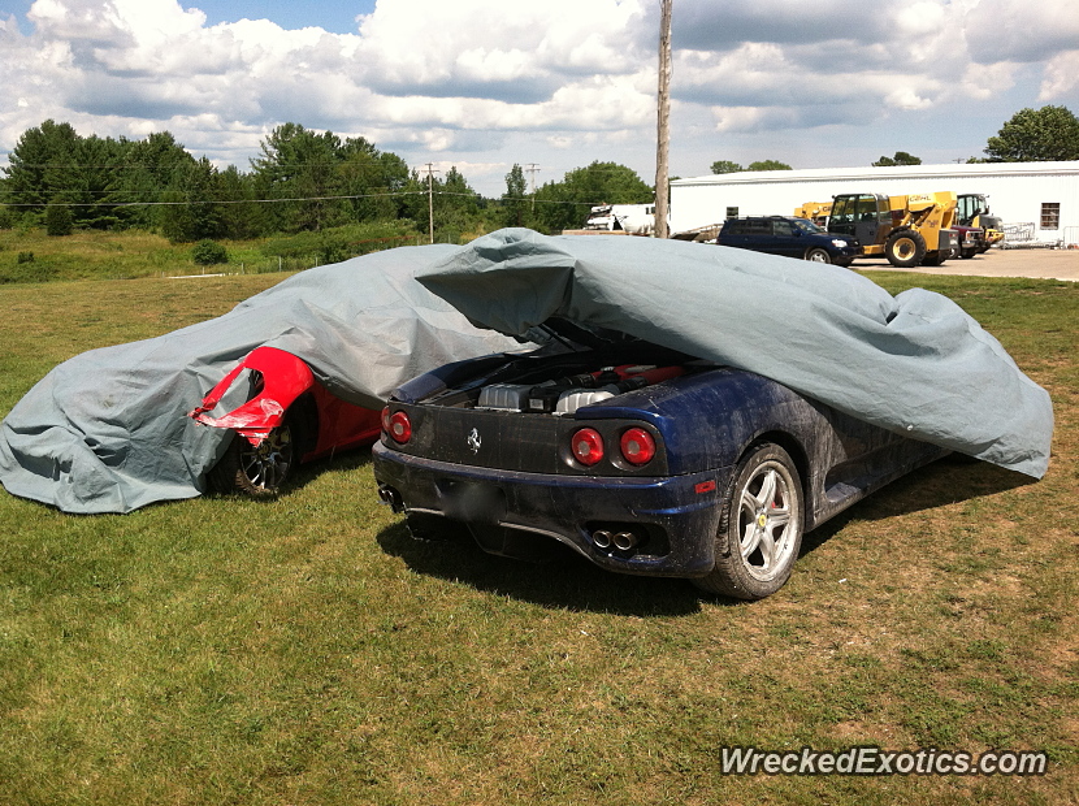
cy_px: 403
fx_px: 1089
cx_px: 540
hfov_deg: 52.7
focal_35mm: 35
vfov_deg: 40.6
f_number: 2.8
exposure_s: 1/1111
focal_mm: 3.85
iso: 80
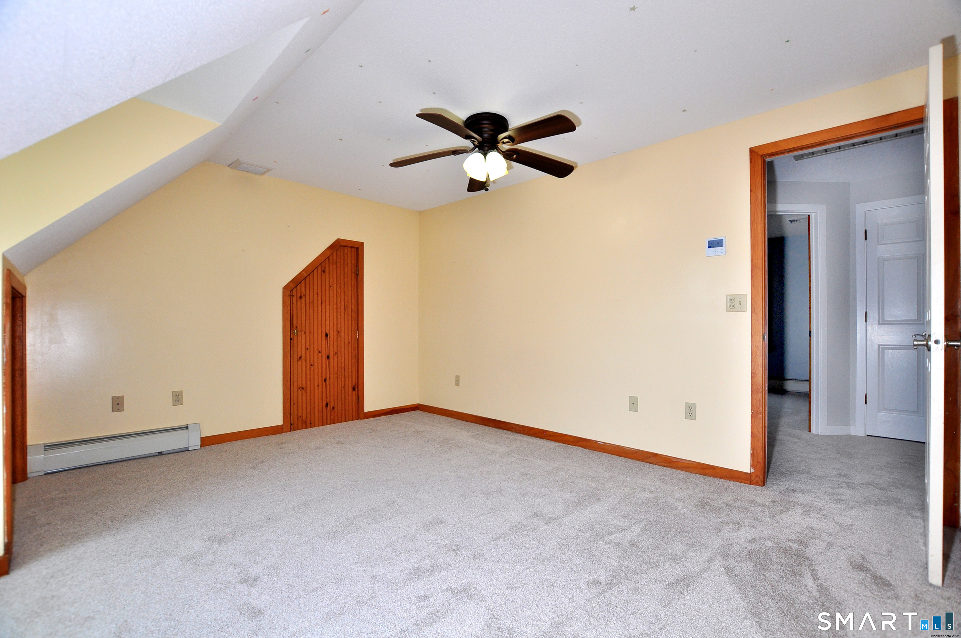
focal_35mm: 15
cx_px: 480
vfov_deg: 77.2
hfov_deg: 100.5
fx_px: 400
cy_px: 319
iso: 320
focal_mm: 10
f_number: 5
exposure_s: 1/125
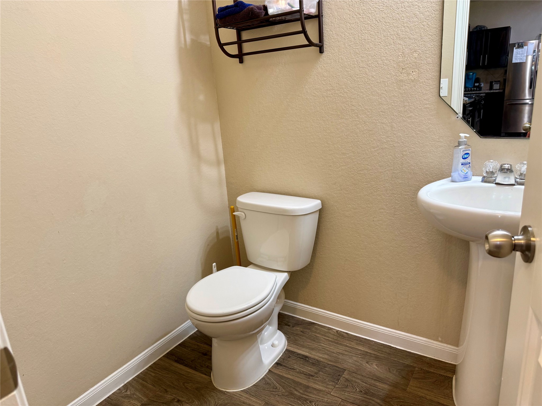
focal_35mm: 24
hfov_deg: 71.6
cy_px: 203
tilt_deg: -16.8
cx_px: 271
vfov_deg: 56.8
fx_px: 376
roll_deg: +4.1
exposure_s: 1/60
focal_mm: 6.76
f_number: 1.78
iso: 125
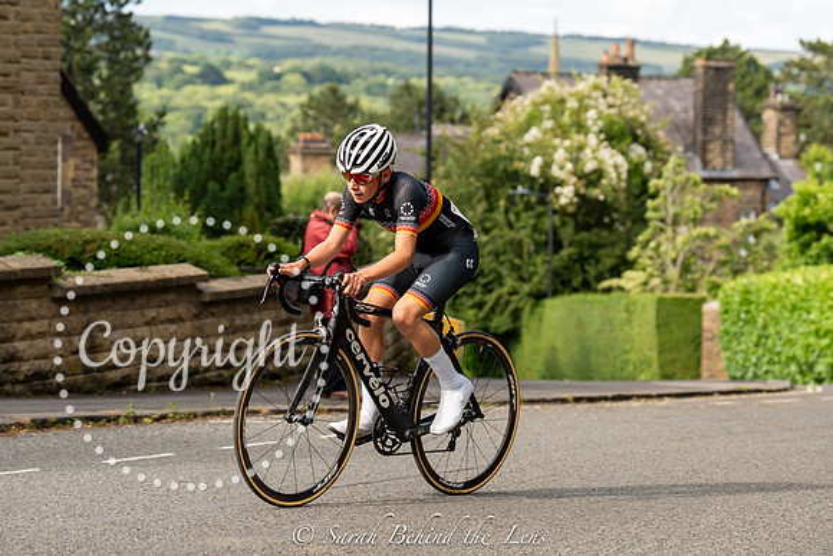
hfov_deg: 18.9
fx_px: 2499
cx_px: 416
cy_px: 278
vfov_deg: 12.7
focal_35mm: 108
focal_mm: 108
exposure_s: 1/640
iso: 400
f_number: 4.5
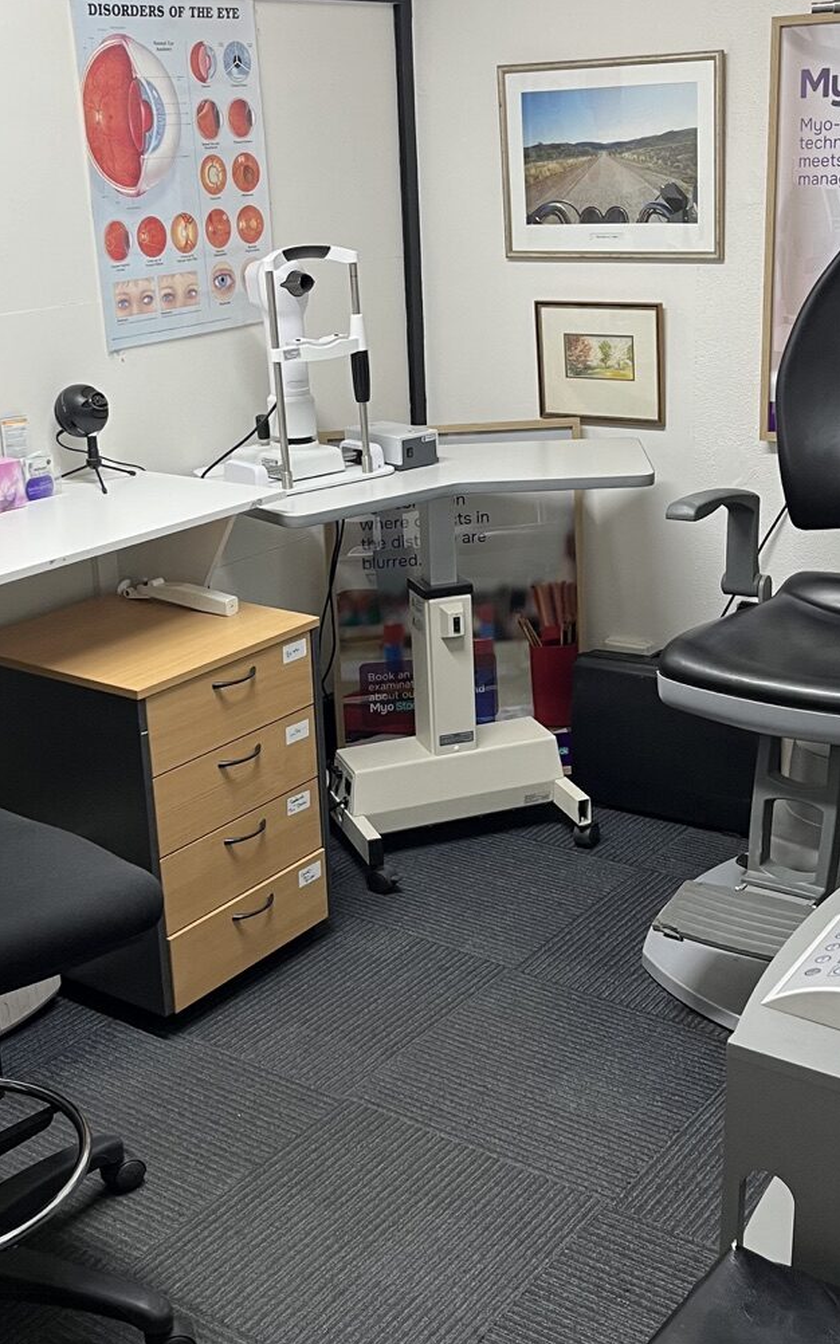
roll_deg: +2.4
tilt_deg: -18.0
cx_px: 437
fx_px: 1612
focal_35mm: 44
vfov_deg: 45.3
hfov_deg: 29.2
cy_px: 640
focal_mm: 5.1
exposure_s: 1/50
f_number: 1.6
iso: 100
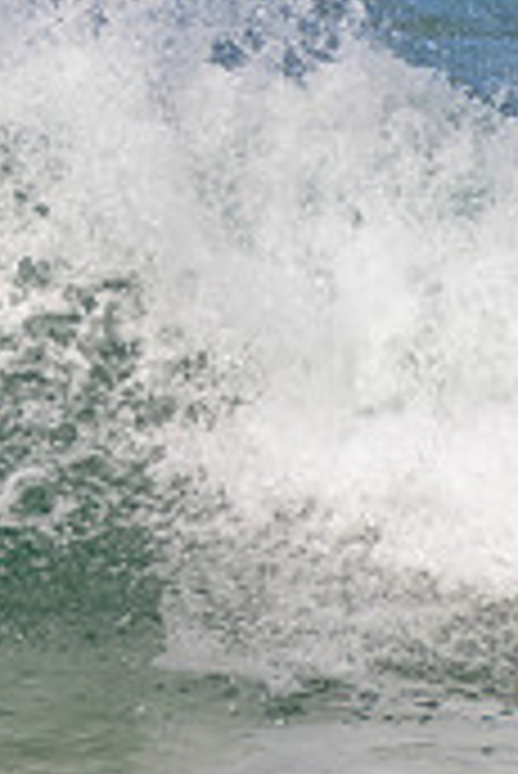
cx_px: -509
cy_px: 235
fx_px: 85163
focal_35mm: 3954
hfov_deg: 0.3
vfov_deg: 0.5
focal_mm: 1000
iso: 100
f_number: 11
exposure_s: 1/250
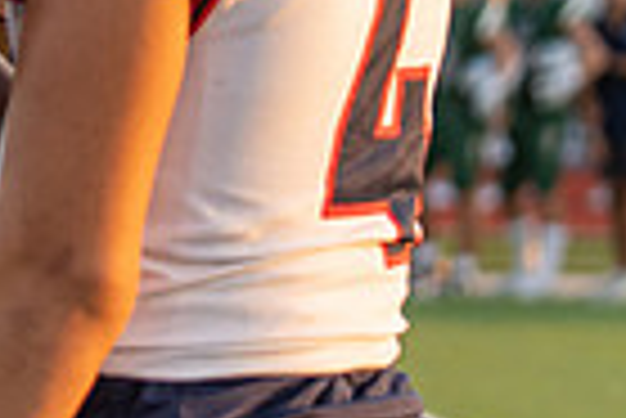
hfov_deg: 6.7
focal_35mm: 300
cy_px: -344
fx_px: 5222
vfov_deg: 4.5
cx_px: -396
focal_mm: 70
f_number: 2.8
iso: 160
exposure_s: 1/400
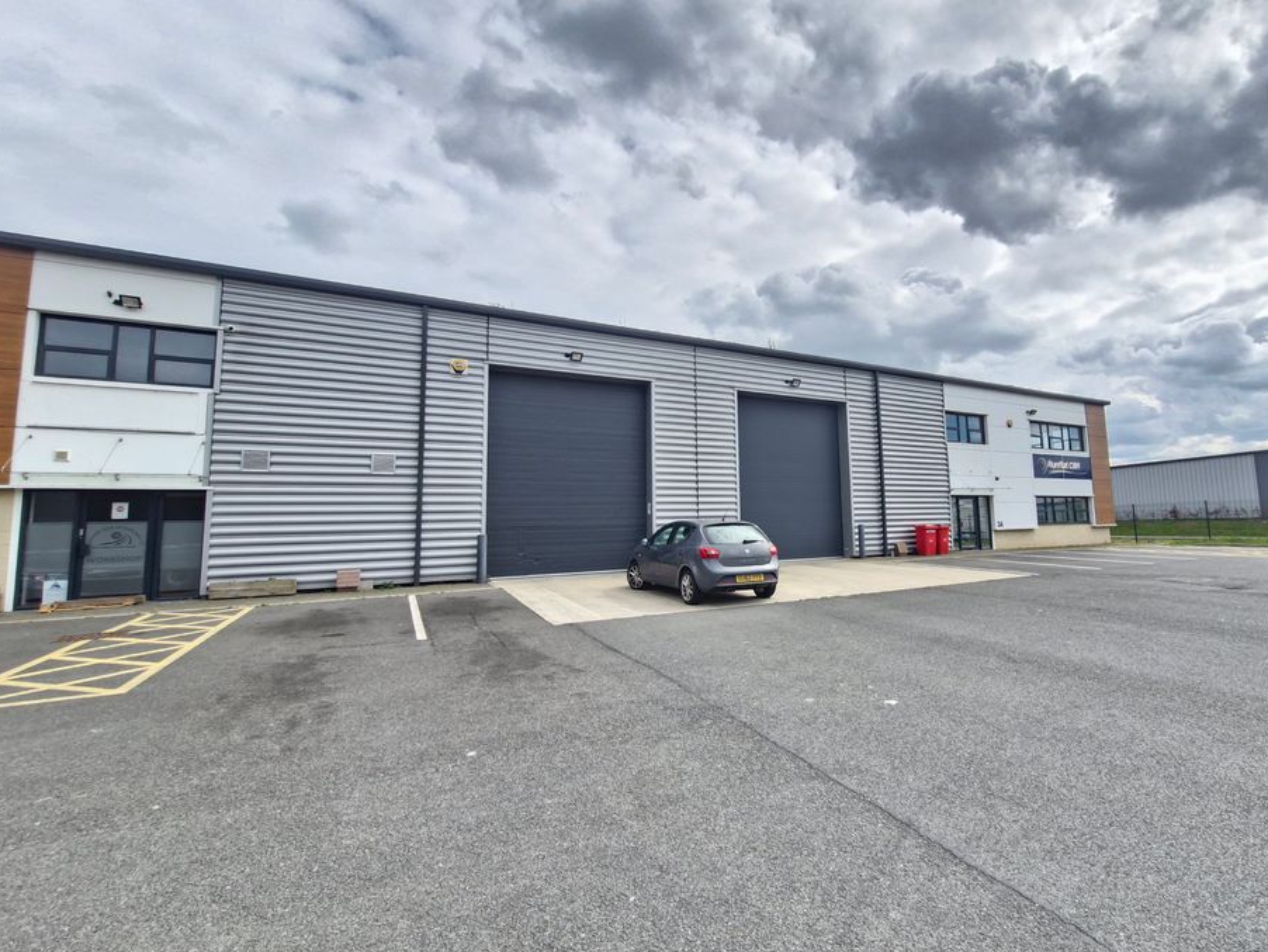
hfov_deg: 93.2
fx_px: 586
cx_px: 762
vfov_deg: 78.1
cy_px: 473
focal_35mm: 16
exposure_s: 1/640
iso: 50
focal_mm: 1.74
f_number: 2.2
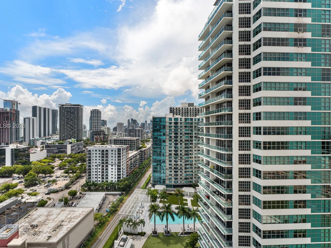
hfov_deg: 94.1
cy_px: 126
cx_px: 146
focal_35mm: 16
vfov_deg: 78.1
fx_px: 153
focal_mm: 14
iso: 100
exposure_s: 1/40
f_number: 11
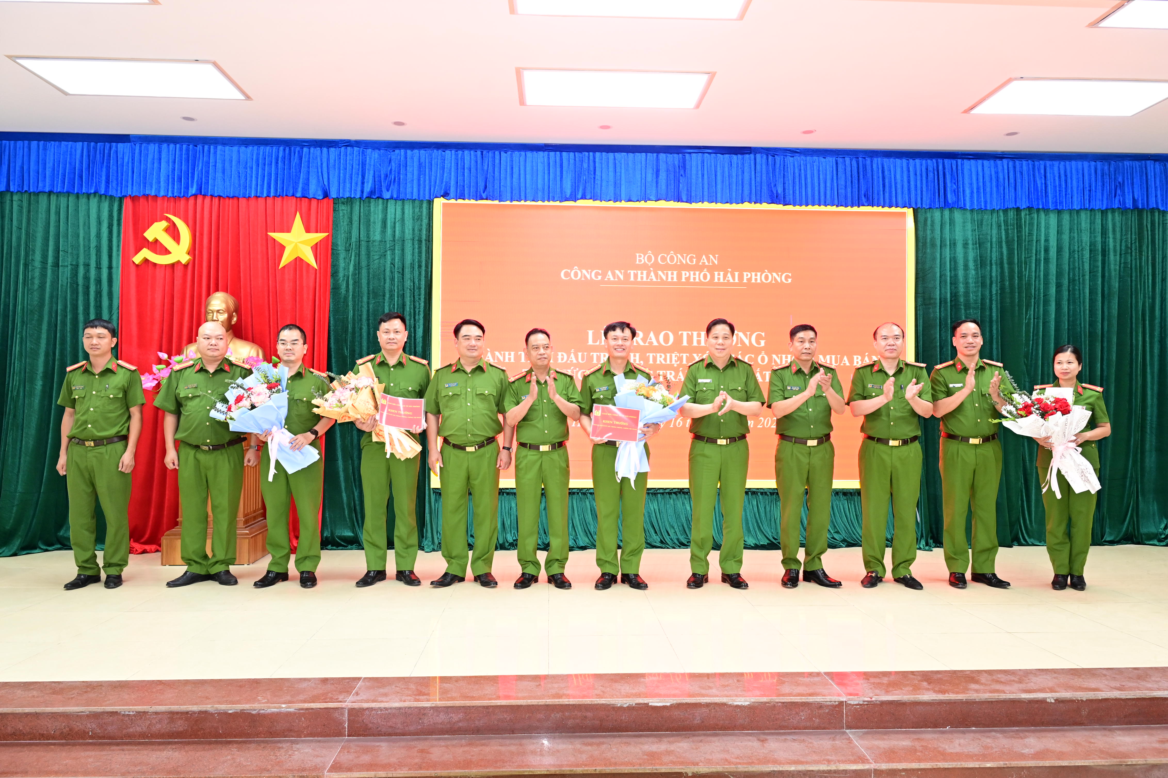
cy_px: 389
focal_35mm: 24
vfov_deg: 53.1
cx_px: 584
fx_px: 778
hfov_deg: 73.8
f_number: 5.6
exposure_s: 1/100
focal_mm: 24
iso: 2000
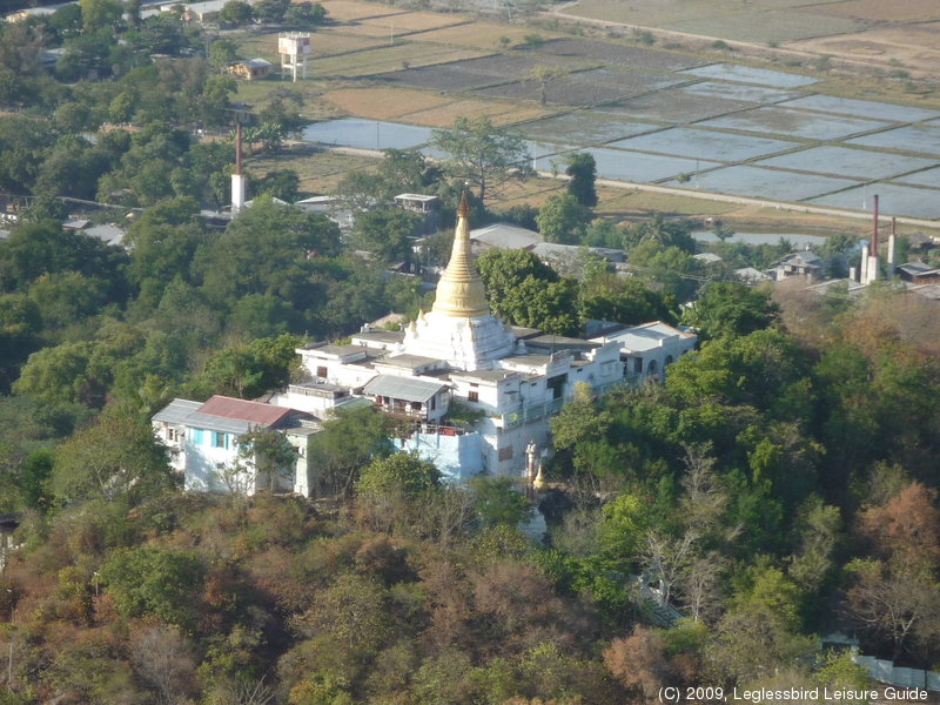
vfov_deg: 8.2
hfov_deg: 11.0
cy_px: 352
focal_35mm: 180
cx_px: 470
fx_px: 4888
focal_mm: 22
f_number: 5.9
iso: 100
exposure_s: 1/200
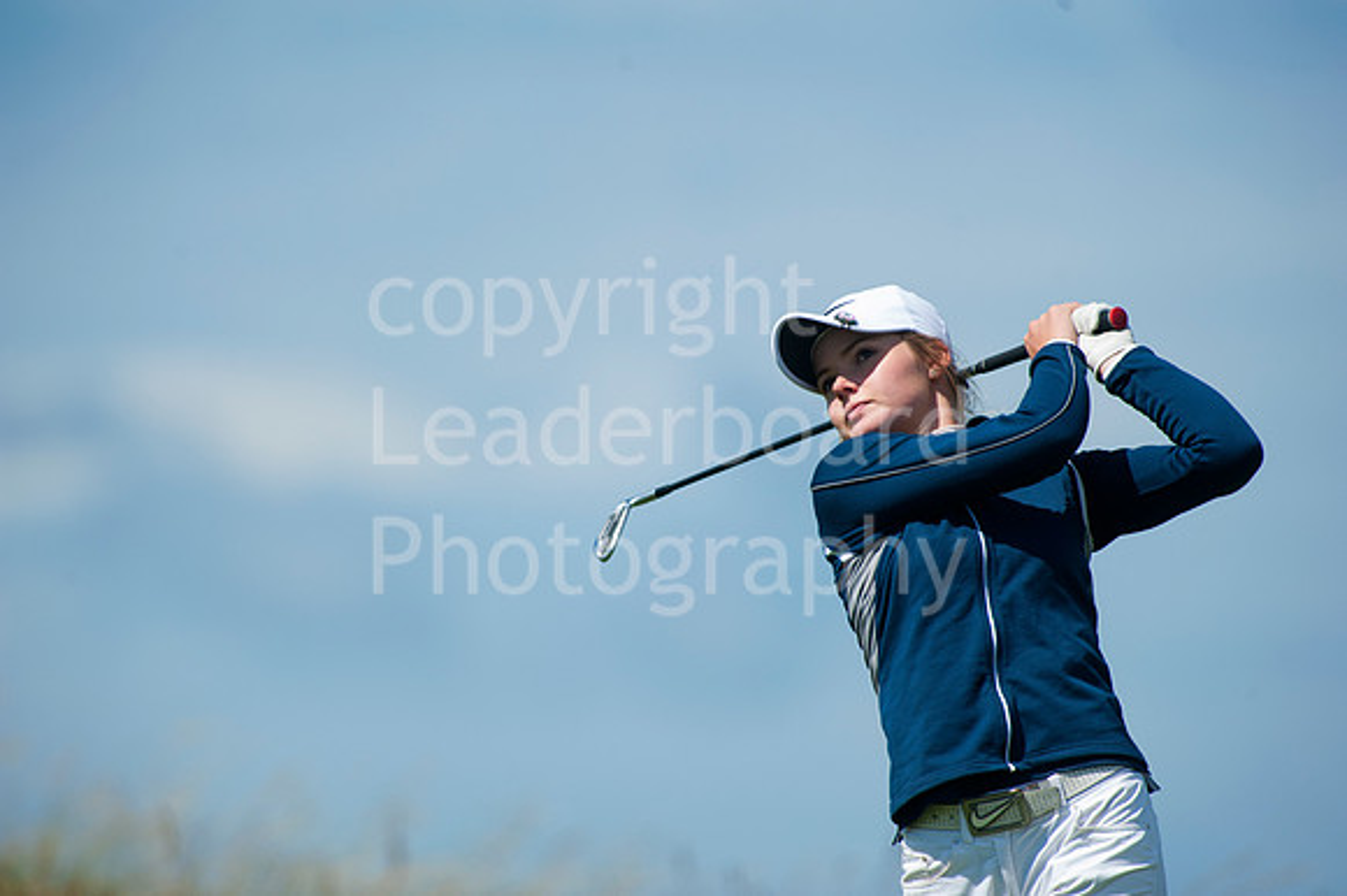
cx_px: 674
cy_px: 448
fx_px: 22436
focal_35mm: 600
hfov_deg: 3.4
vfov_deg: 2.3
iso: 400
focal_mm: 600
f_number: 7.1
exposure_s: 1/3200
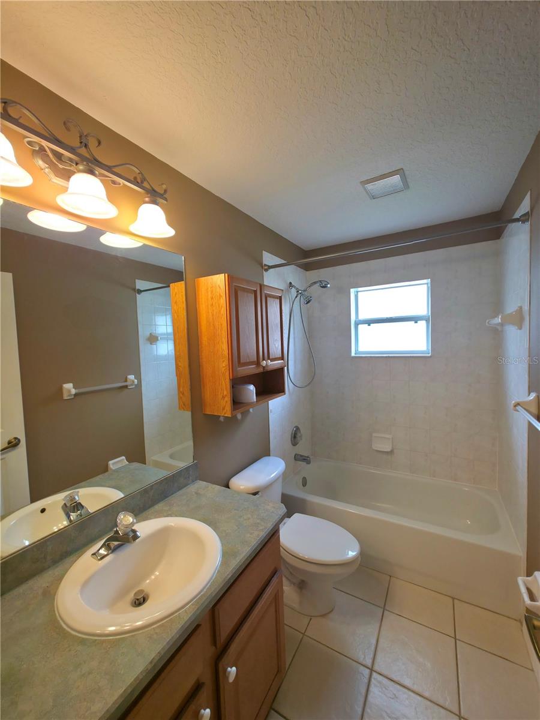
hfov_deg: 89.9
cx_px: 270
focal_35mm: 13
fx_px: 270
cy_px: 360
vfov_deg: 106.2
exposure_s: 1/60.2
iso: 50
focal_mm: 2.2
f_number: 1.9
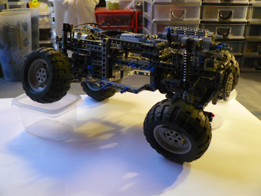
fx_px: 271
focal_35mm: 36
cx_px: 130
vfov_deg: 39.7
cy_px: 98
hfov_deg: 51.4
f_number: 2.8
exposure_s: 1/8
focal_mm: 6
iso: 200
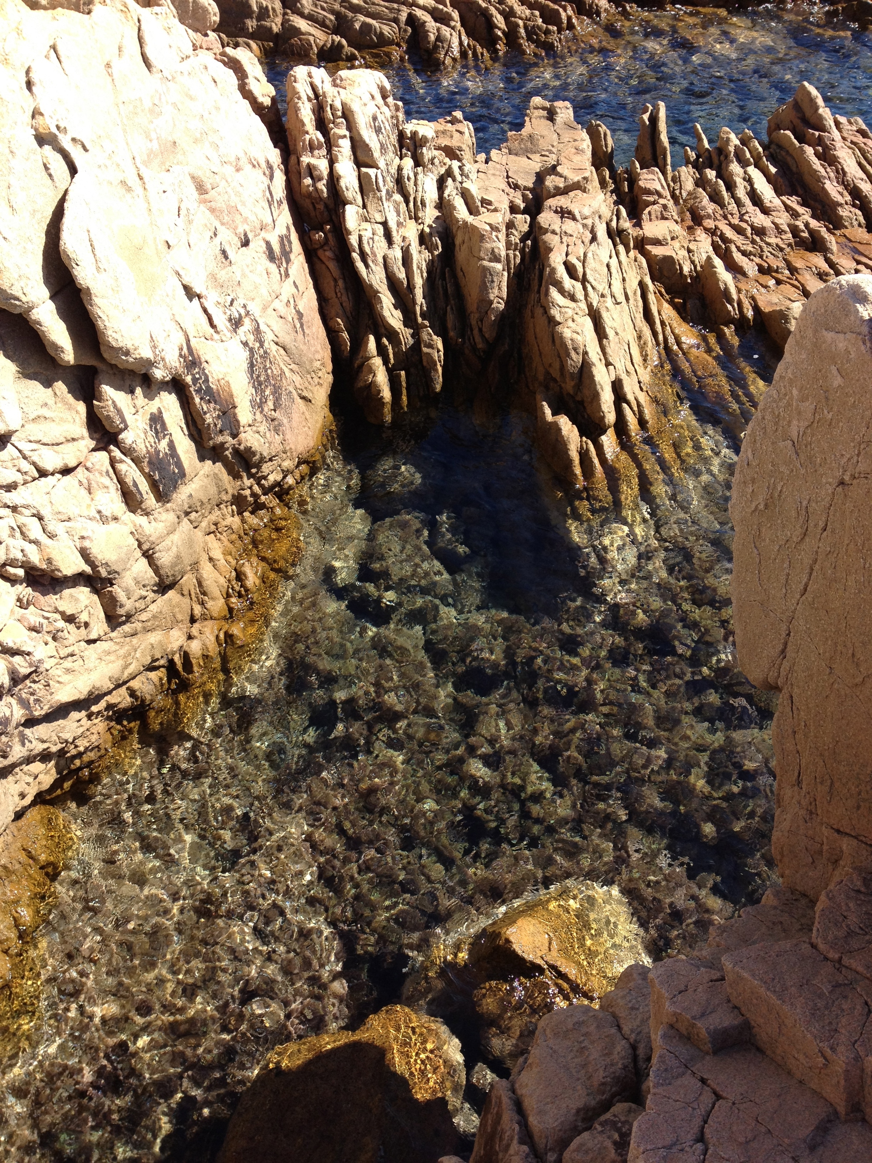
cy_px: 582
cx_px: 436
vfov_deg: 52.6
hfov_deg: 40.7
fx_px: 1176
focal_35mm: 35
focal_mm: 4.28
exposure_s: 1/778
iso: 64
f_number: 2.4
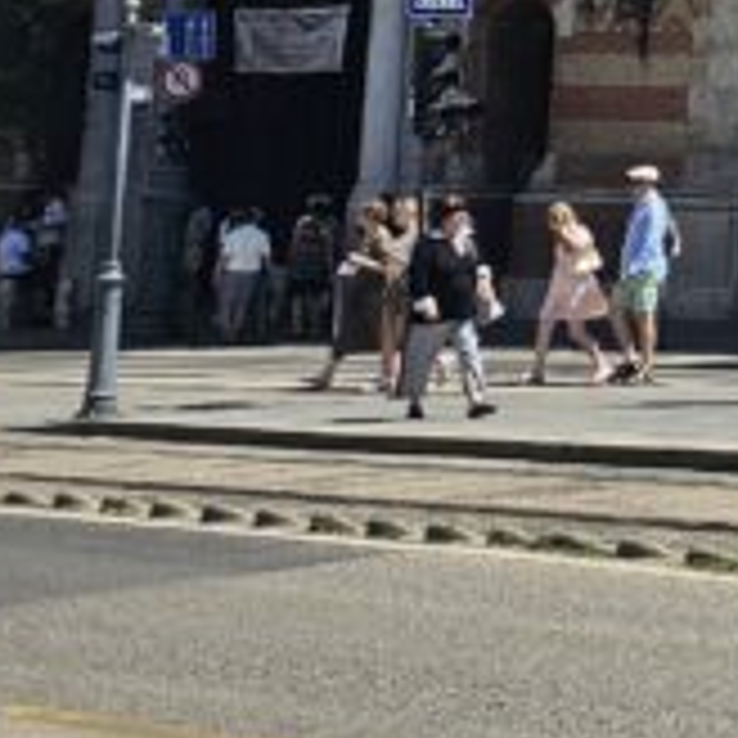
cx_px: 1593
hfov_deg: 11.9
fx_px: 3063
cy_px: -297
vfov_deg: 13.1
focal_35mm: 127
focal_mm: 6.3
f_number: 1.7
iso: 10
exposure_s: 1/736
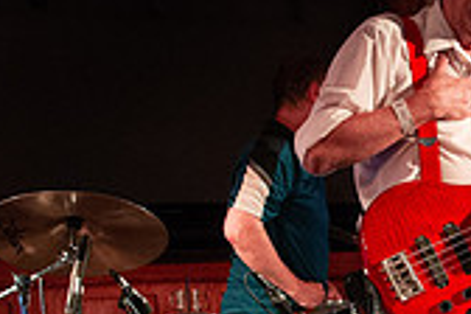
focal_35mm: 83
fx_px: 1086
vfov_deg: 15.9
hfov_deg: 23.9
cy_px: 359
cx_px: 412
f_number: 6.3
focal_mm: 24
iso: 6400
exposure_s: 1/50
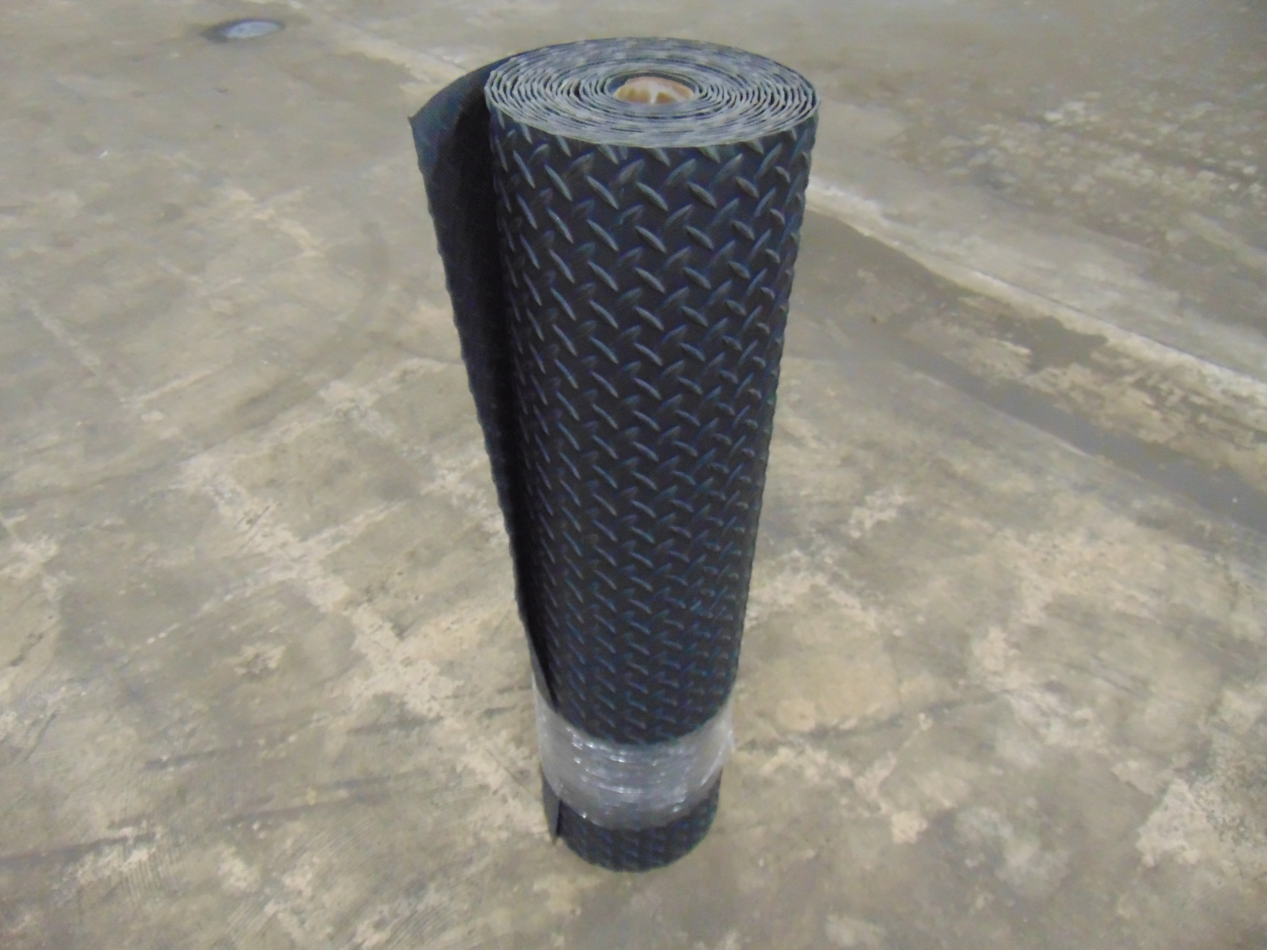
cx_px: 634
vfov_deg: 54.9
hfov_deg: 69.4
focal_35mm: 25
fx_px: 915
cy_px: 475
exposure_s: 1/30
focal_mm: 4.5
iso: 640
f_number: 3
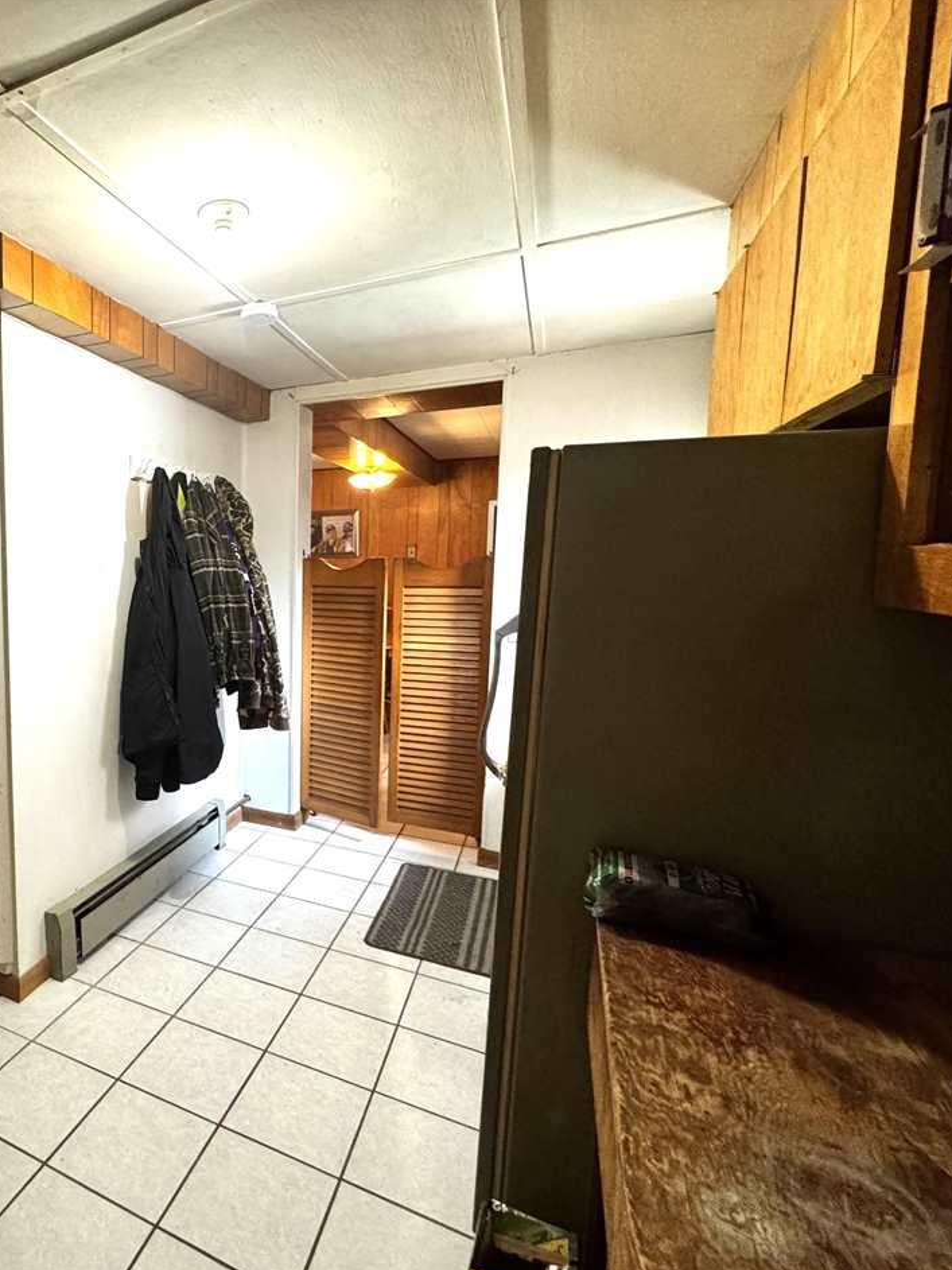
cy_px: 638
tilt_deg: -7.3
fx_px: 697
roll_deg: -0.5
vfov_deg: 84.7
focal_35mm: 19
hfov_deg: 61.7
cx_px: 163
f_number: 2.2
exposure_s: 1/60
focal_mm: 2.22
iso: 500
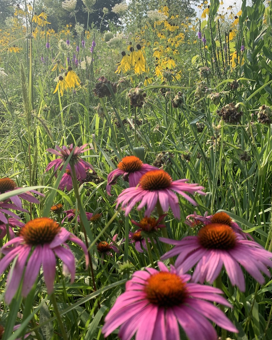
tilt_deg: -14.5
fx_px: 282
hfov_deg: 51.5
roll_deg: -4.2
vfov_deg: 62.2
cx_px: 132
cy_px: 175
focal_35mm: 28
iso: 25
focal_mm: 4.25
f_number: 1.8
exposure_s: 1/1220
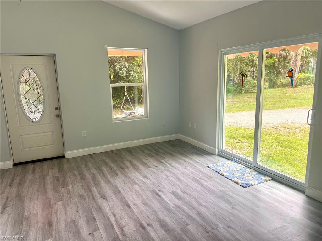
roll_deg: +1.7
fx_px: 223
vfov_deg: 56.8
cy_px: 120
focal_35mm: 24
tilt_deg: -11.1
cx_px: 161
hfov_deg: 71.6
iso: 50
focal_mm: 6.76
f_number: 1.78
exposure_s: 1/131
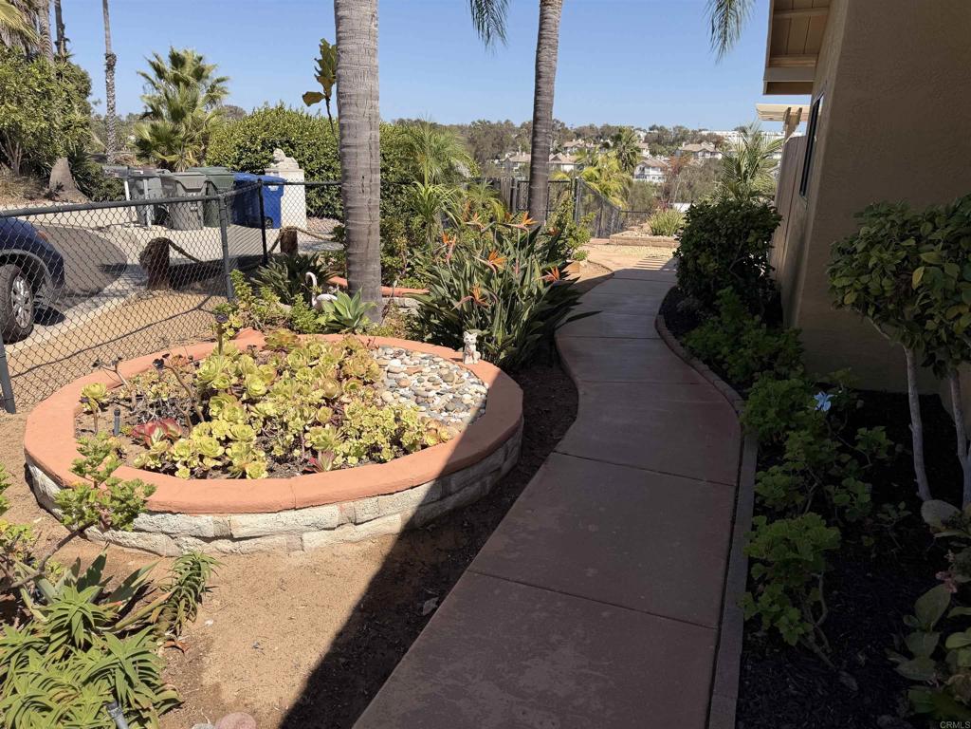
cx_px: 486
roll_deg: -1.2
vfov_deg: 56.8
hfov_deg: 71.6
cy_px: 364
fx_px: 673
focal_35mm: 24
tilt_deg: -16.4
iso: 80
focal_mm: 6.76
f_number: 1.78
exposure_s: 1/3425
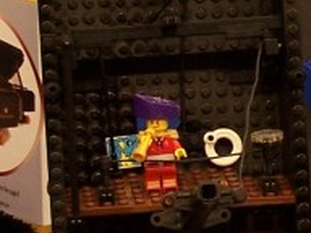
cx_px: 530
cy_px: 113
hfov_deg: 4.9
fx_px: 3585
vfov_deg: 3.7
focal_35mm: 399
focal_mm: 12.4
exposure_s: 1/2
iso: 80
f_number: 3.2
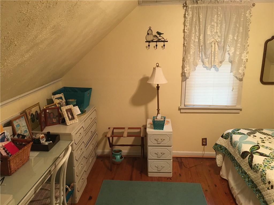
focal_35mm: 29
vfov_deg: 48.2
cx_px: 137
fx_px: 230
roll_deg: +0.2
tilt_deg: -11.3
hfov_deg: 61.7
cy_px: 102
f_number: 2.2
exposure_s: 1/15
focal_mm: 4.15
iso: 100
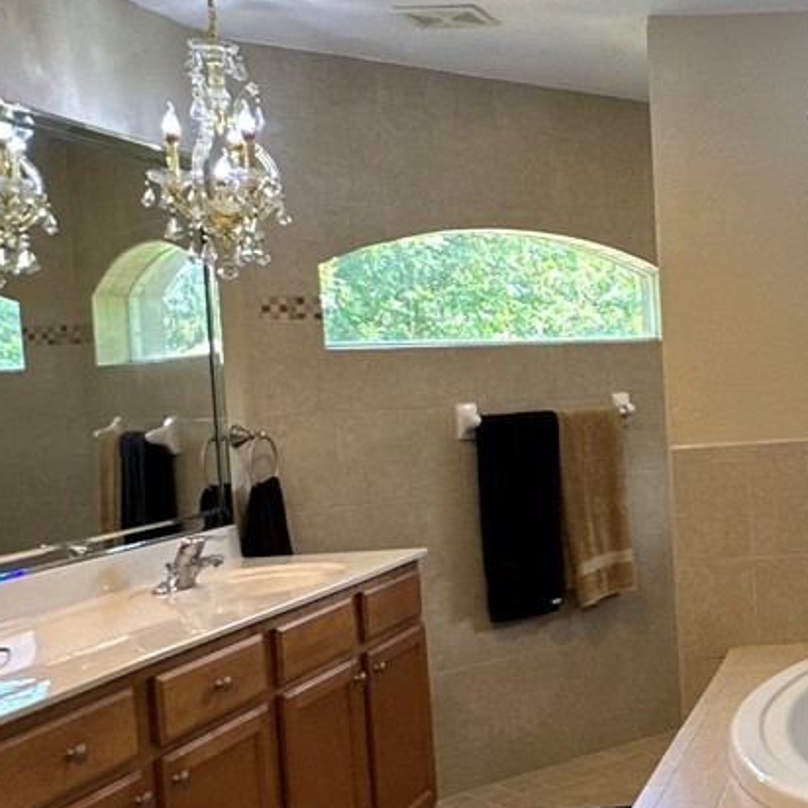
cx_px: 1008
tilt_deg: -2.6
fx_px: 1268
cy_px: 410
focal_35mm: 48
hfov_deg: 29.5
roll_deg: +1.7
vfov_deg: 35.4
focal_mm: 2.22
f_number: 2.2
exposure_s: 1/120
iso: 250
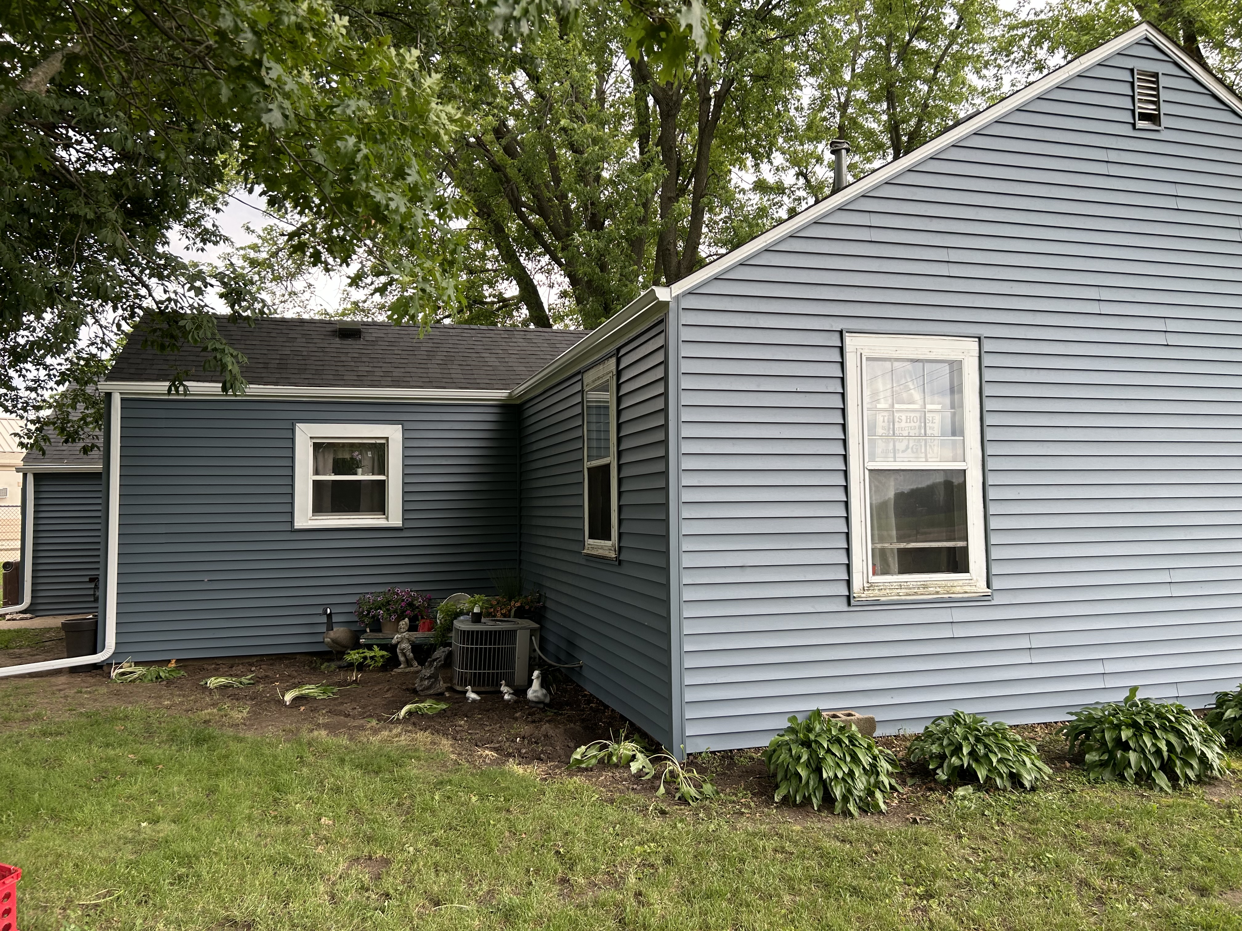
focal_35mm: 26
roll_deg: +1.5
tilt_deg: +5.7
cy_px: 466
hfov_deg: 67.3
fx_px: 933
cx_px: 621
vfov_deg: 53.1
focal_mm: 5.7
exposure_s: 1/567
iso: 50
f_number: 1.5
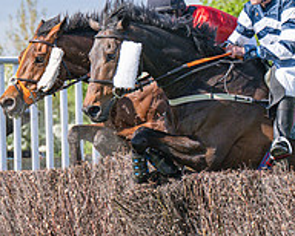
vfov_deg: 4.8
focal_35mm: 323
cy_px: 100
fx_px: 2823
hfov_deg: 6.0
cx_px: 271
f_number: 4
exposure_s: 1/2500
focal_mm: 98
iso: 400
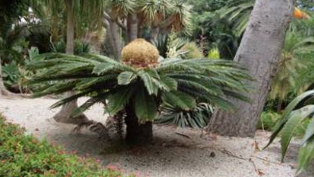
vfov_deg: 28.4
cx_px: 155
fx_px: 350
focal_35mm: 42
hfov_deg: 48.3
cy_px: 91
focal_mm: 6.3
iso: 80
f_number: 2.8
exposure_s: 1/350
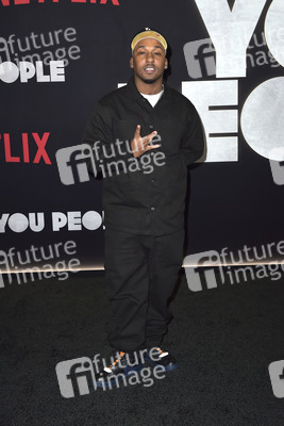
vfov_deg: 44.5
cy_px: 213
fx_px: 520
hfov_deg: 30.5
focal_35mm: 44
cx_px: 142
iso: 400
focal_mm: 44
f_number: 6.3
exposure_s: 1/250
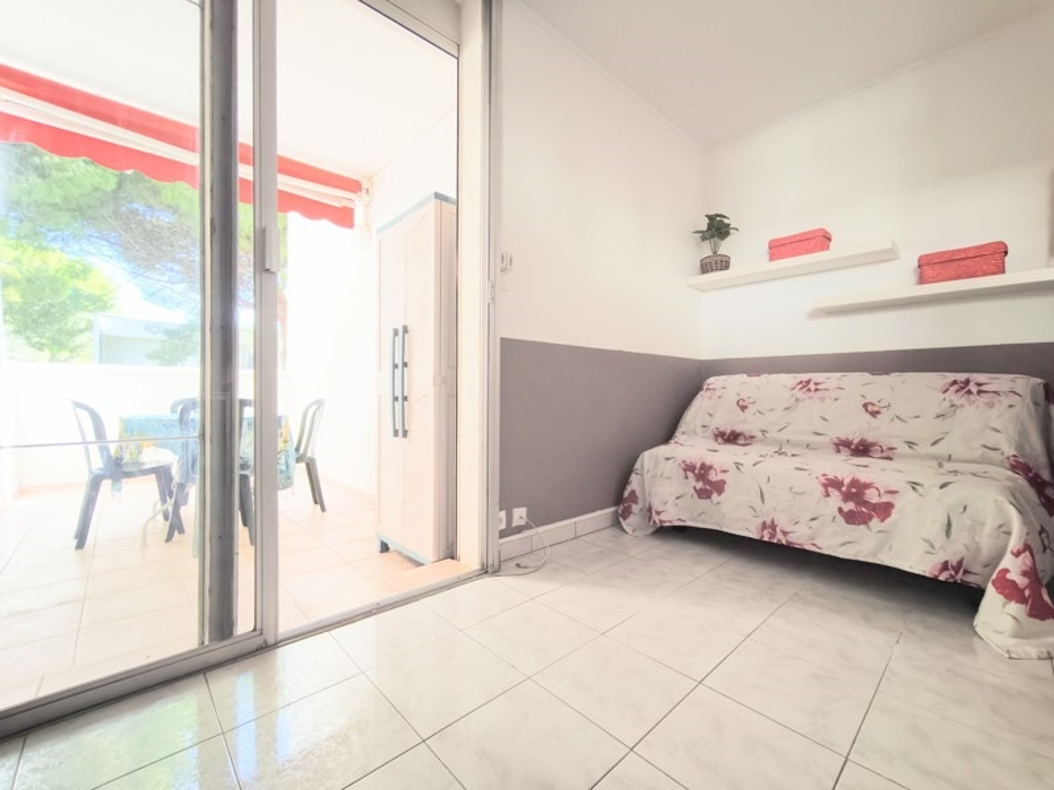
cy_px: 395
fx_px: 457
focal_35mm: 15
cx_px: 527
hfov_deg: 98.2
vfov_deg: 81.7
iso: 64
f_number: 2.2
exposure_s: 1/100
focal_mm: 1.91
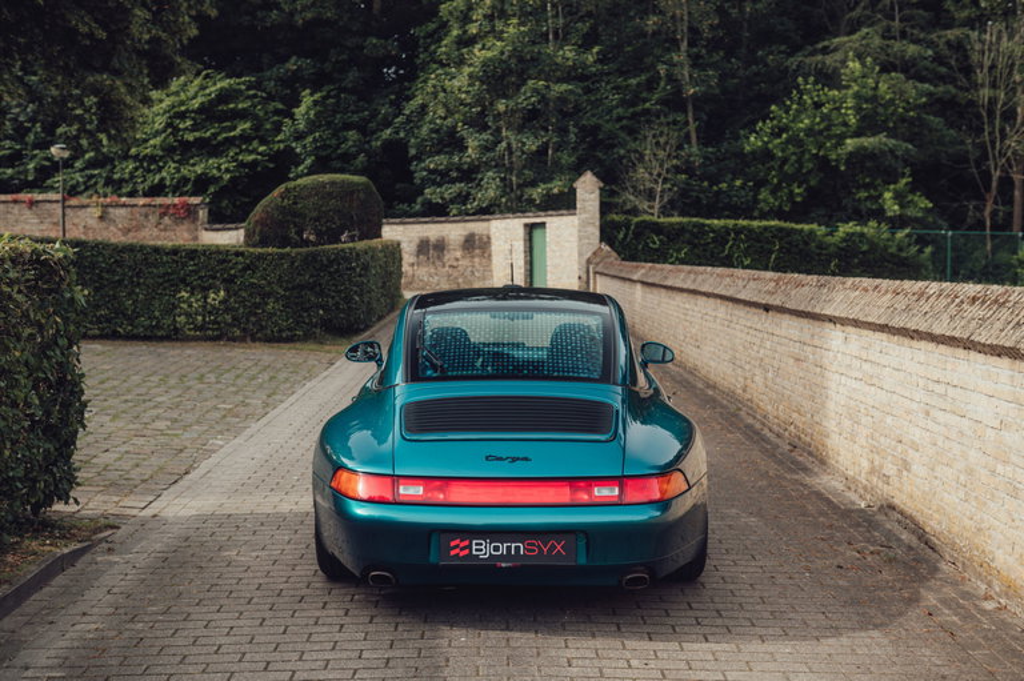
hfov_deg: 41.1
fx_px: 1364
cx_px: 512
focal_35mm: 48
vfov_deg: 28.0
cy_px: 340
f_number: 4.5
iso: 200
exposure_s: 1/250
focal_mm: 48
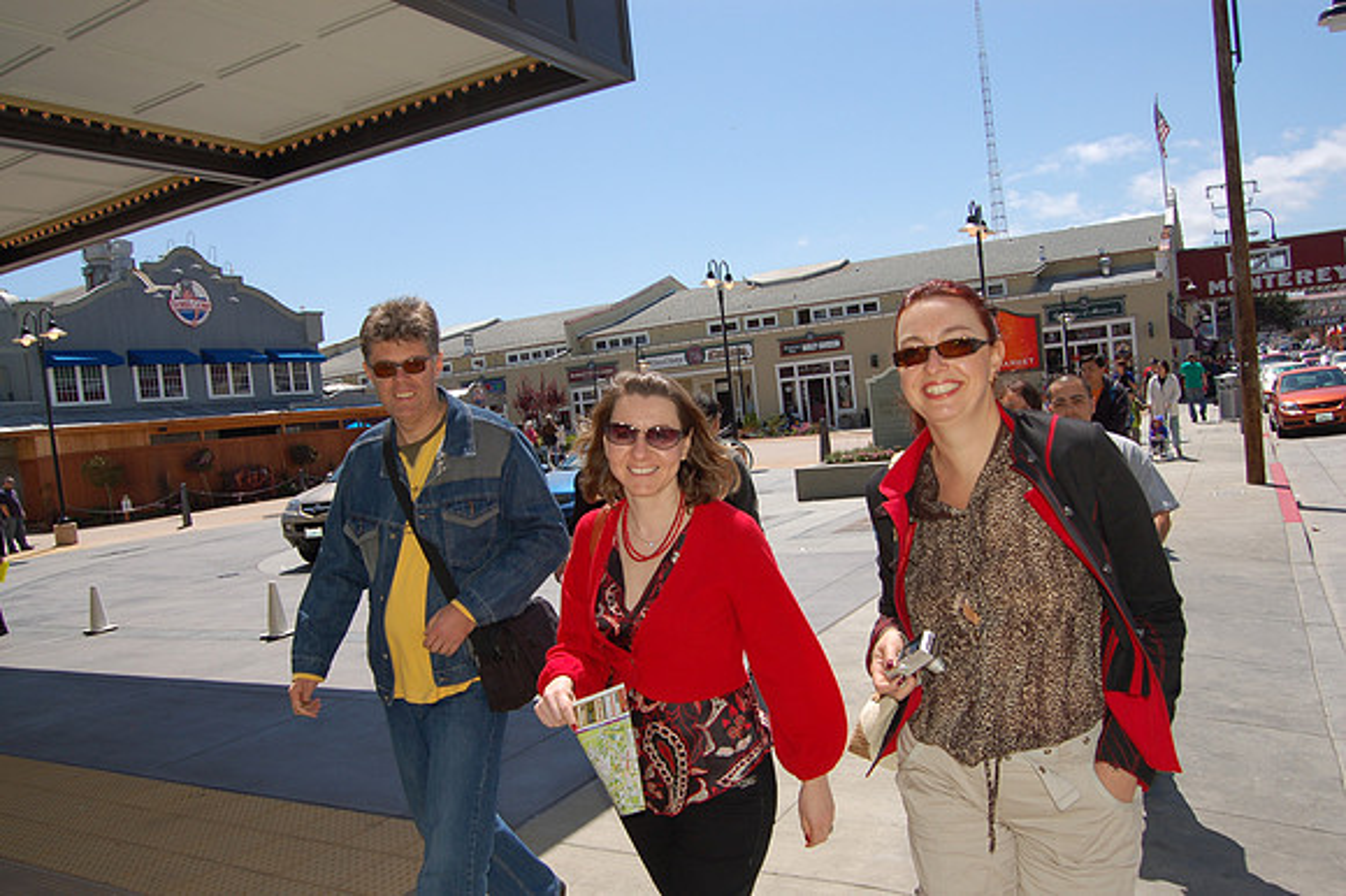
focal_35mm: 27
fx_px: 1009
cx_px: 673
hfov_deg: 67.4
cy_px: 448
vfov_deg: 47.9
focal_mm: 18
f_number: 7.1
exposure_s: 1/500
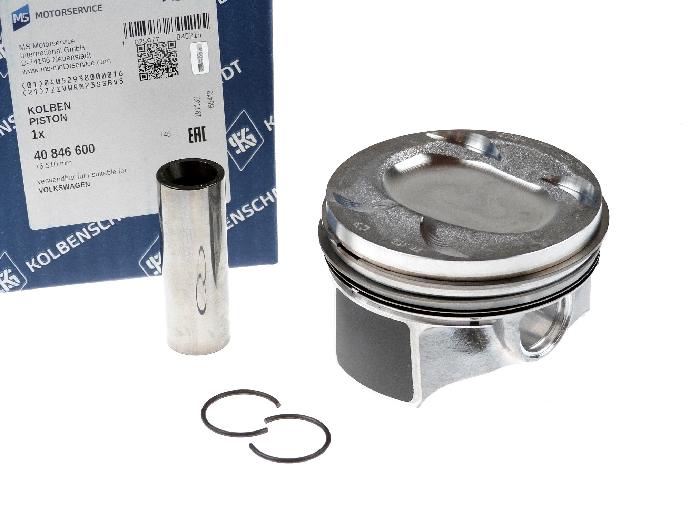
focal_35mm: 91
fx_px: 1814
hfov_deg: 21.5
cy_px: 258
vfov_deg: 16.2
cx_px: 345
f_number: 3.4
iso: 100
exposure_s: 1/100
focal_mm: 16.5
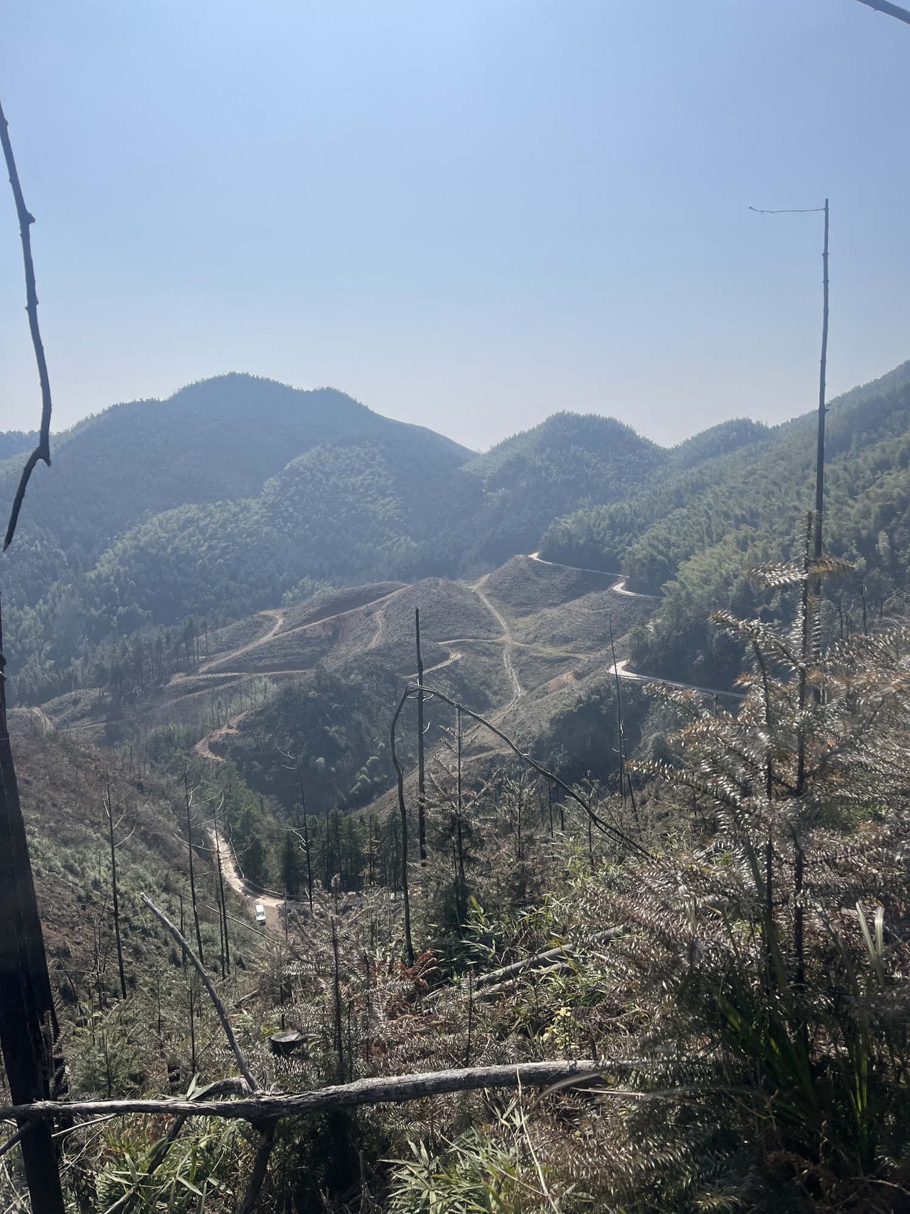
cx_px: 455
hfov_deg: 53.1
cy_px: 607
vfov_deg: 67.3
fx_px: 911
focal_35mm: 26
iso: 50
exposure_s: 1/7874
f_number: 1.6
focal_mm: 5.1
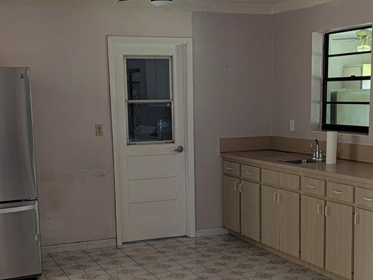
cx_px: 221
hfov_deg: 32.6
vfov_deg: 24.6
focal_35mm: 59
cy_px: 203
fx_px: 636
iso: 157
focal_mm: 5.28
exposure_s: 1/23.8
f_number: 1.7
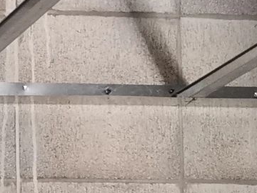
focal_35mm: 192
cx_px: -549
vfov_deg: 7.0
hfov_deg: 8.4
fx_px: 1425
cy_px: 545
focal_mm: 5.56
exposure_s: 1/50
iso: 320
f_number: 1.6
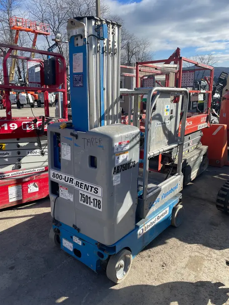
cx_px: 114
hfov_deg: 53.1
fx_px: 229
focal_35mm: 26
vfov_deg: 67.3
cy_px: 152
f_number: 1.6
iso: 32
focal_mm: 4.2
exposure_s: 1/2506
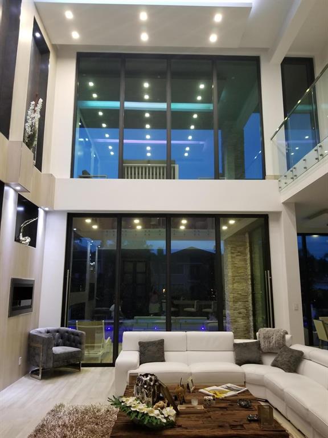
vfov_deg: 67.3
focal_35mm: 26
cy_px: 219
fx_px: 328
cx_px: 164
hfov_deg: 53.1
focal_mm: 4.3
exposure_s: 1/17
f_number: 1.7
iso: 200
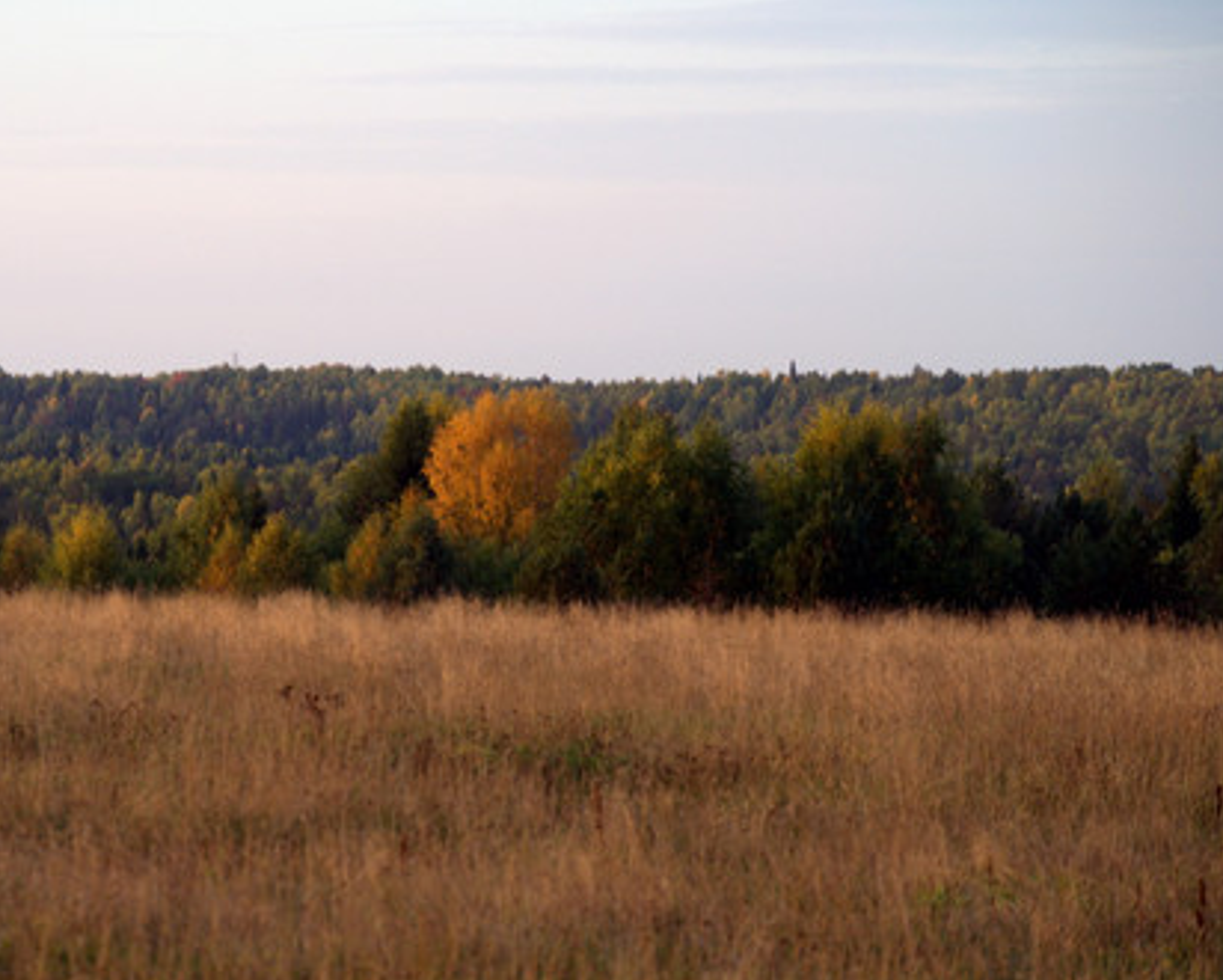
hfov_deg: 8.4
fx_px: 8350
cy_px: 491
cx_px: 496
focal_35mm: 231
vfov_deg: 6.7
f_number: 8
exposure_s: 1/125
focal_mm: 135
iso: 320
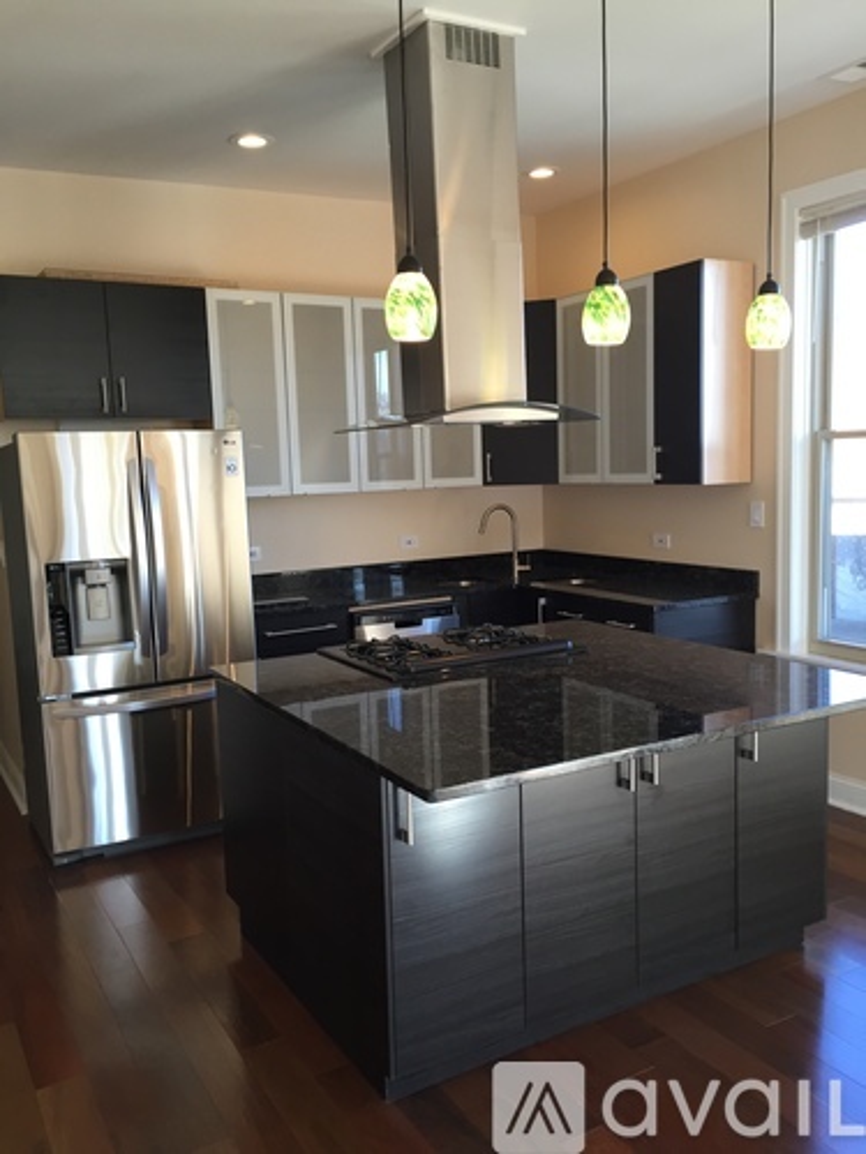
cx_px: 433
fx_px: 967
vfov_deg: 61.7
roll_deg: +2.2
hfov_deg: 48.2
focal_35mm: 29
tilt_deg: -6.8
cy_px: 577
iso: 32
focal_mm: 4.15
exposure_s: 1/30
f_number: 2.2
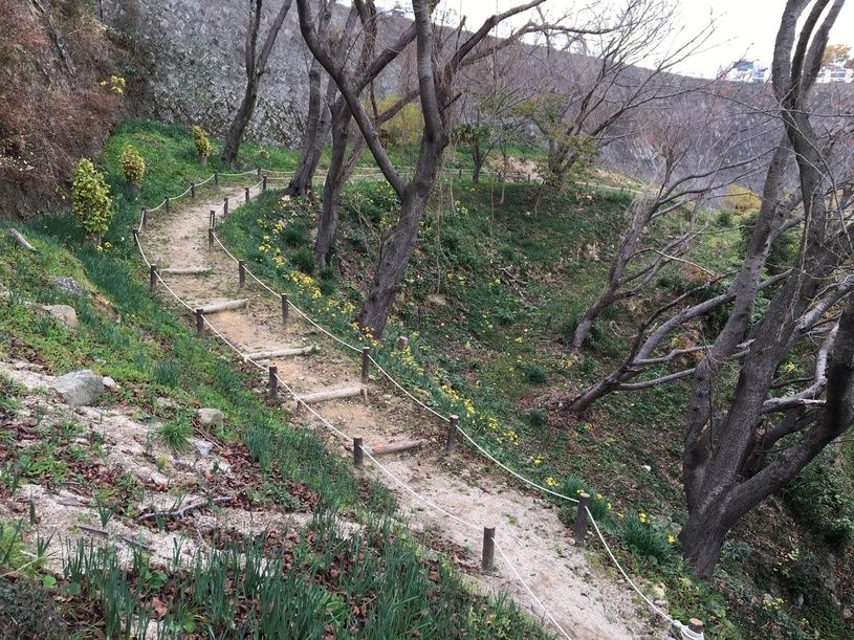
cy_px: 320
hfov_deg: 61.7
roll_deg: -0.2
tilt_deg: -11.5
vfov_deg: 48.2
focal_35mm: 29
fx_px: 715
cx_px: 427
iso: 25
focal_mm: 4.15
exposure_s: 1/60
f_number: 2.2
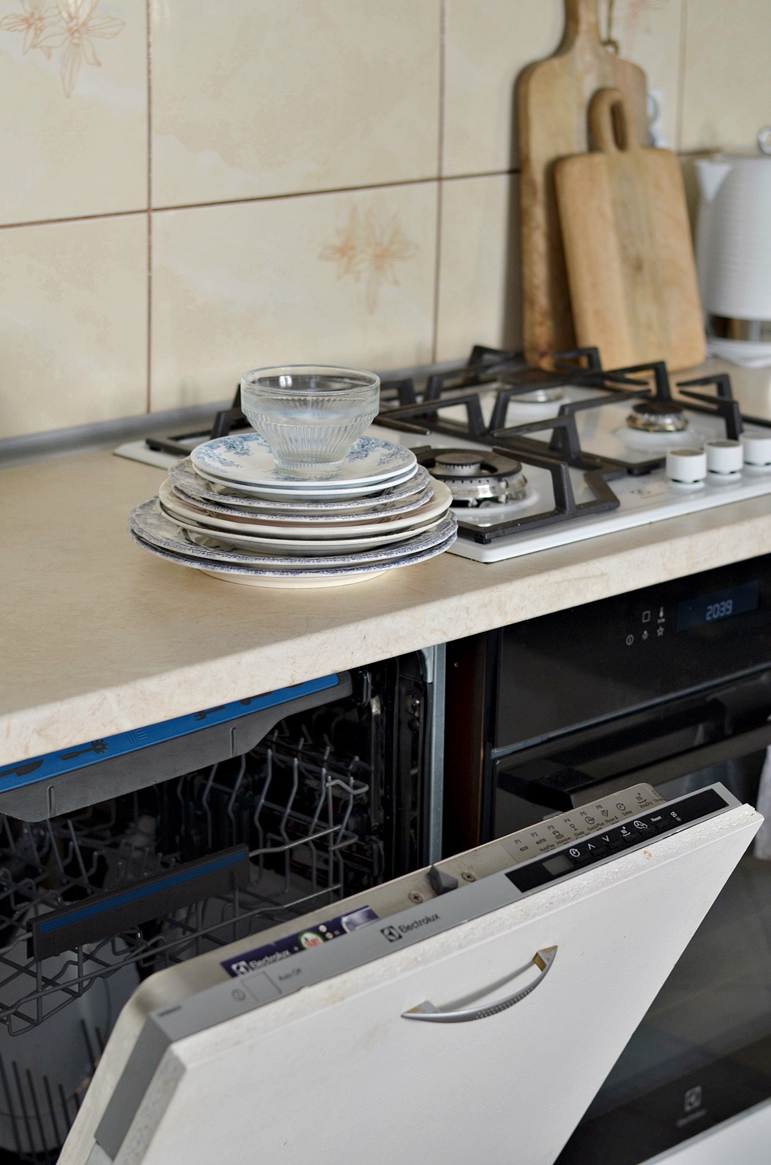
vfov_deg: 27.0
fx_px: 2420
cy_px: 582
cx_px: 386
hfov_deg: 18.1
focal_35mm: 75
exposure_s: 1/100
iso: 160
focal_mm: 50
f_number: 2.8
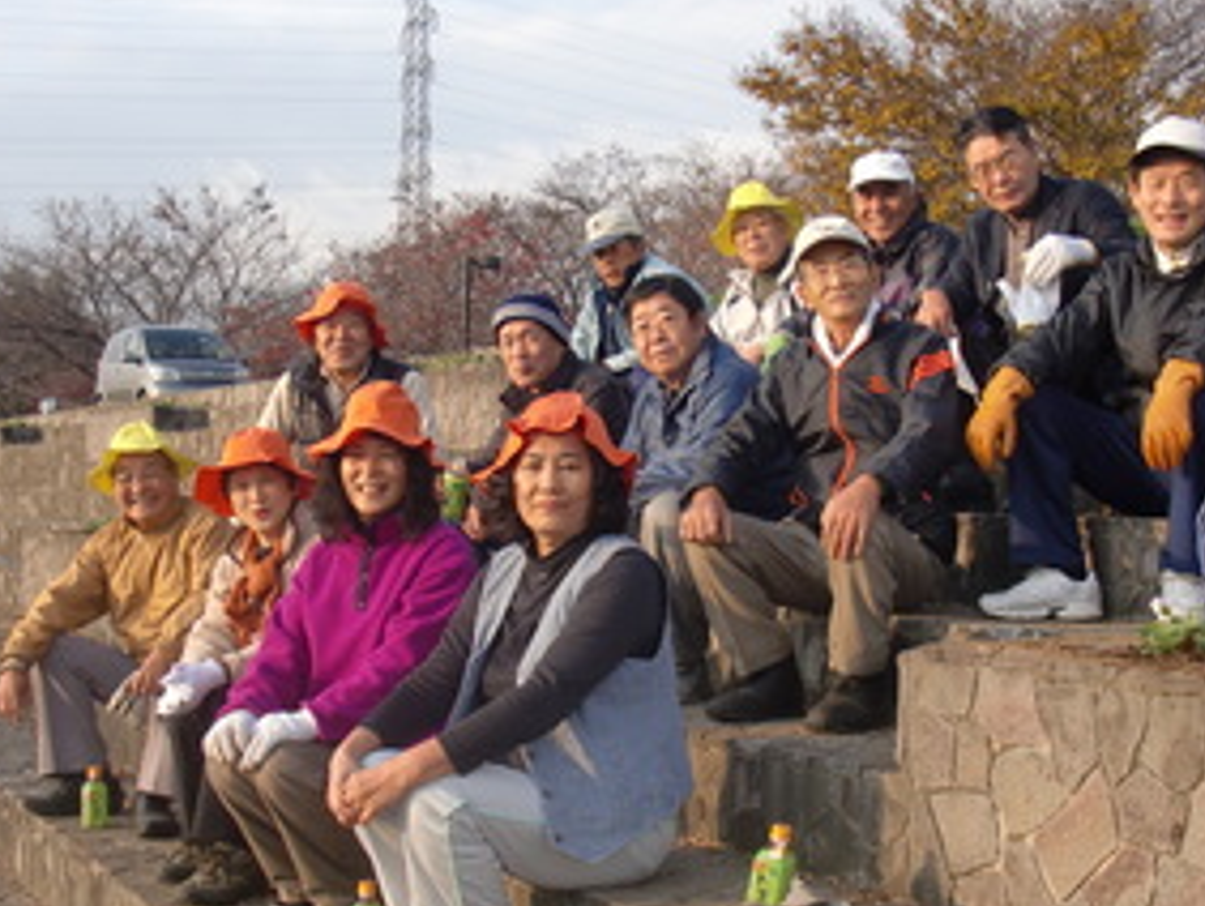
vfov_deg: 28.6
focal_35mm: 51
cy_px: 526
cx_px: 658
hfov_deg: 37.4
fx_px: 1777
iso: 64
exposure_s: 1/320
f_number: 2.8
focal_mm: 6.3
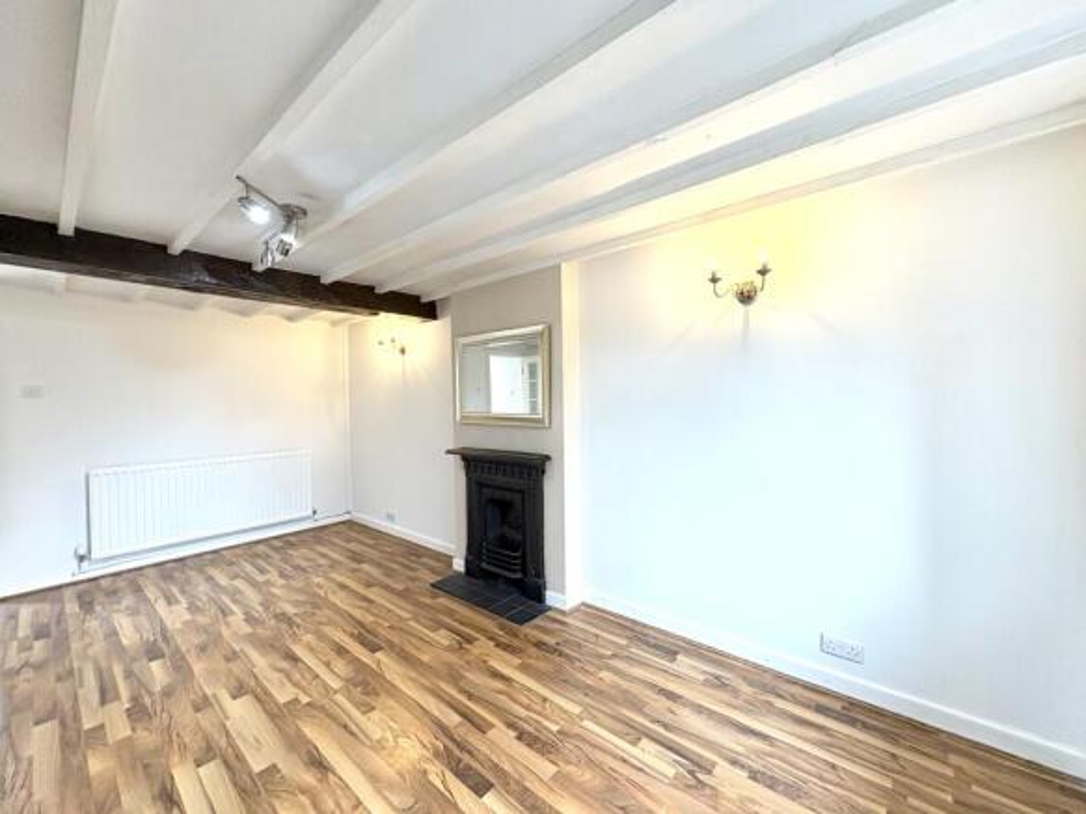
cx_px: 543
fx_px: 439
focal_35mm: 14
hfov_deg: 102.1
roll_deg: +0.8
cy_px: 407
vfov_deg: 85.7
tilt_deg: -0.2
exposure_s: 1/100
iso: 125
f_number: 2.2
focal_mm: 2.22
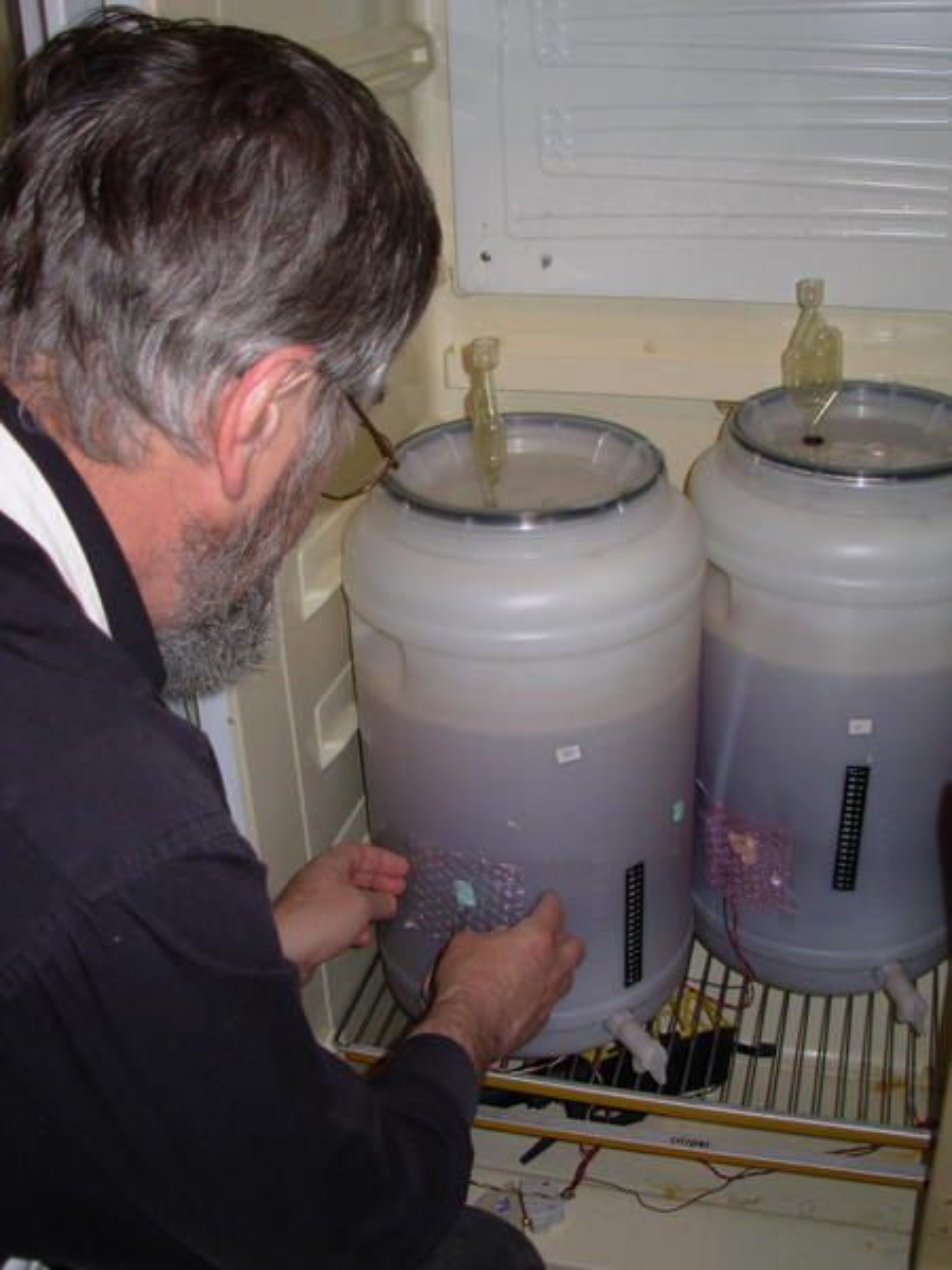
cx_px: 476
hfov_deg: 37.7
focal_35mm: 38
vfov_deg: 49.0
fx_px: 1393
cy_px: 635
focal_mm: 6.3
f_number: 2.9
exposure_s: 1/32
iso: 50
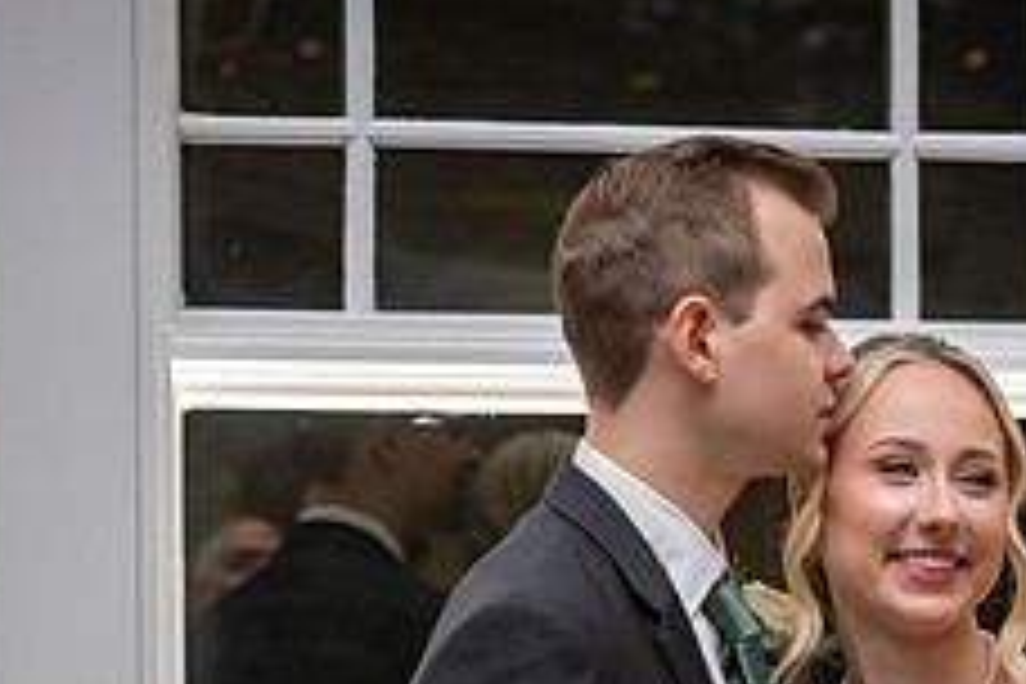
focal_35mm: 134
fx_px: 3819
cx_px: 734
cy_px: 819
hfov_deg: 15.3
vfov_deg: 10.1
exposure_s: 1/100
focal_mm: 52
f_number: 2.8
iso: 500
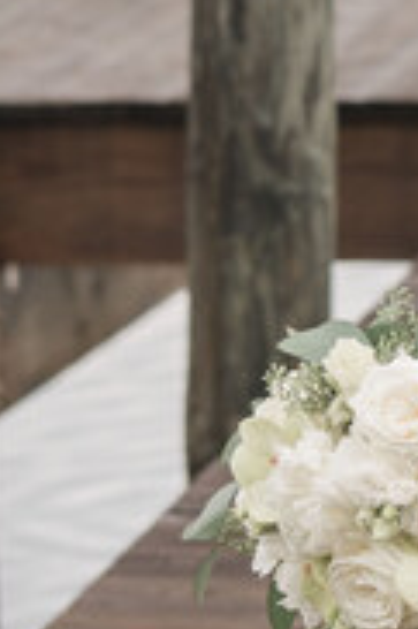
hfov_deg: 3.9
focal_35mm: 352
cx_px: 826
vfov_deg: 5.8
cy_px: -183
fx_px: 6142
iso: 50
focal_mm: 50
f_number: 3.2
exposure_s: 1/320
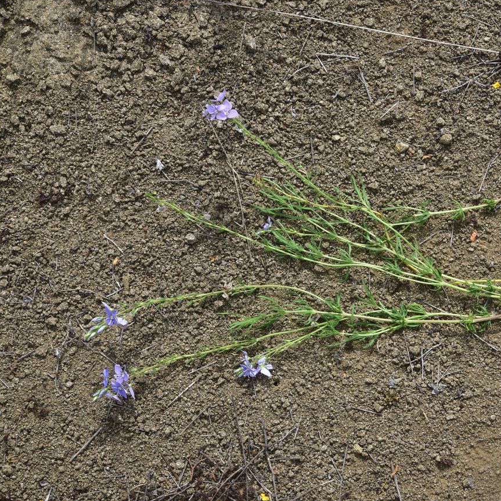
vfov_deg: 26.9
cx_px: 363
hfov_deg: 26.6
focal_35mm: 64
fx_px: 1048
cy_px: 250
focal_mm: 50
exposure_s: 1/125
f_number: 18
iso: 250
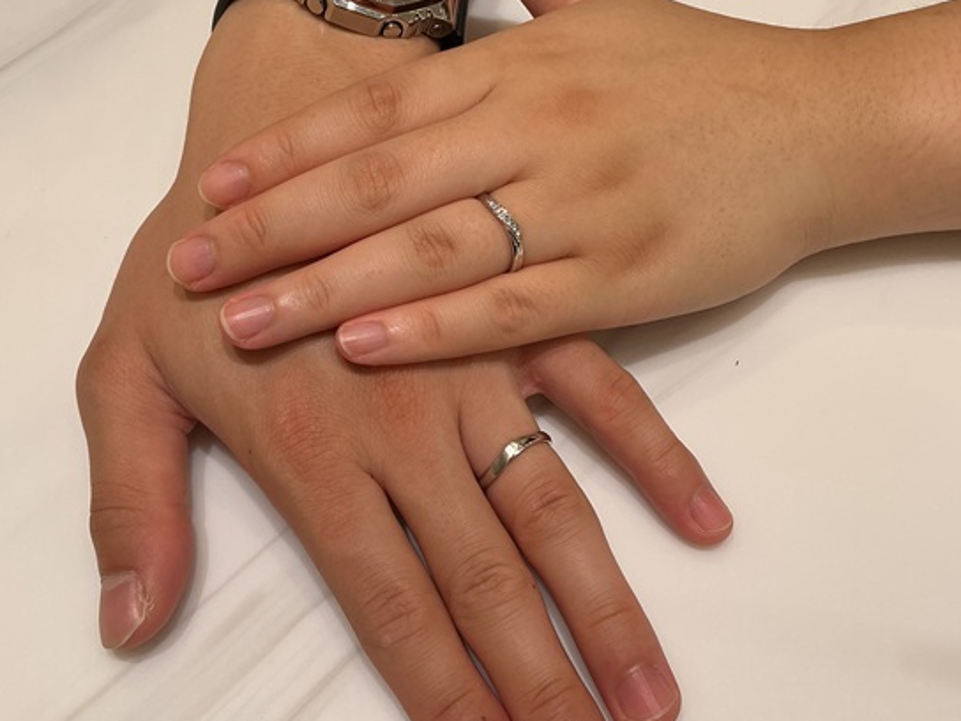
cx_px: 450
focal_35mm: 32
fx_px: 888
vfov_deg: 44.1
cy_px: 396
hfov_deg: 56.8
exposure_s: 1/168
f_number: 1.8
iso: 20
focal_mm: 3
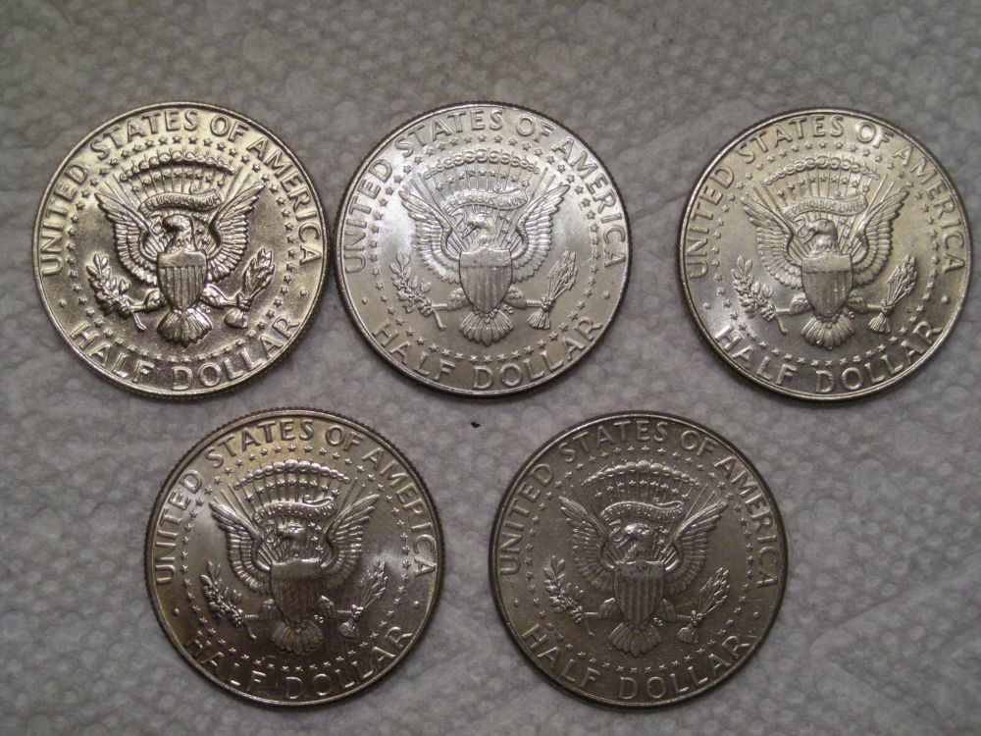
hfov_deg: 25.7
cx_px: 490
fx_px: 2154
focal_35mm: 76
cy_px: 368
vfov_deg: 19.4
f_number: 3.9
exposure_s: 1/62
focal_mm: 12.3
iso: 268
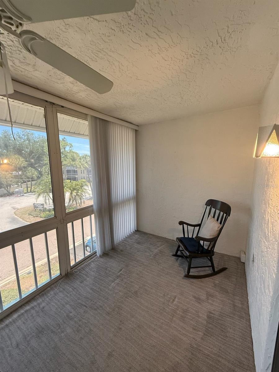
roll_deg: +0.2
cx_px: 140
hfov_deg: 85.7
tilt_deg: -7.1
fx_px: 150
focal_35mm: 14
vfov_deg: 102.1
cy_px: 186
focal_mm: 2.22
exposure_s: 1/120
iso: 400
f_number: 2.2
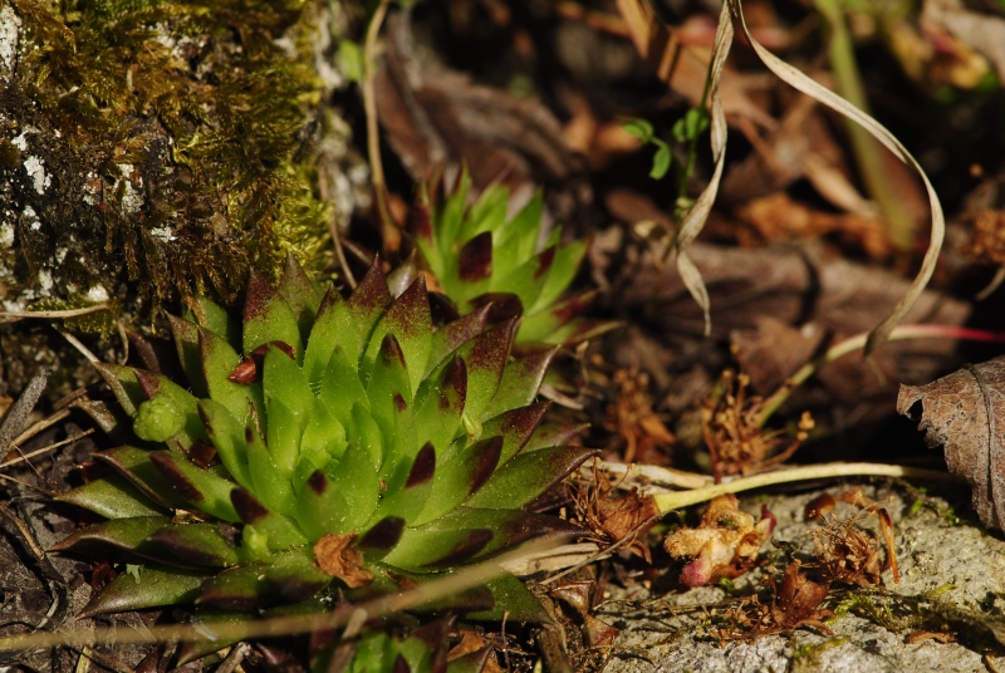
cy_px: 336
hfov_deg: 16.0
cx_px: 502
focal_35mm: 128
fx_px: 3565
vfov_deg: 10.8
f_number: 10
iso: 100
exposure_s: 1/200
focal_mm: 85
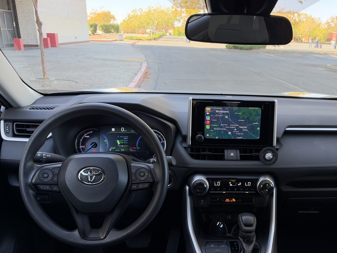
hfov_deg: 51.6
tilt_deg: -20.4
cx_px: 227
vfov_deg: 40.2
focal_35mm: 35
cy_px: 169
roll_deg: -2.2
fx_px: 341
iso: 160
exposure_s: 1/132
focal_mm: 6.93
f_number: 1.8
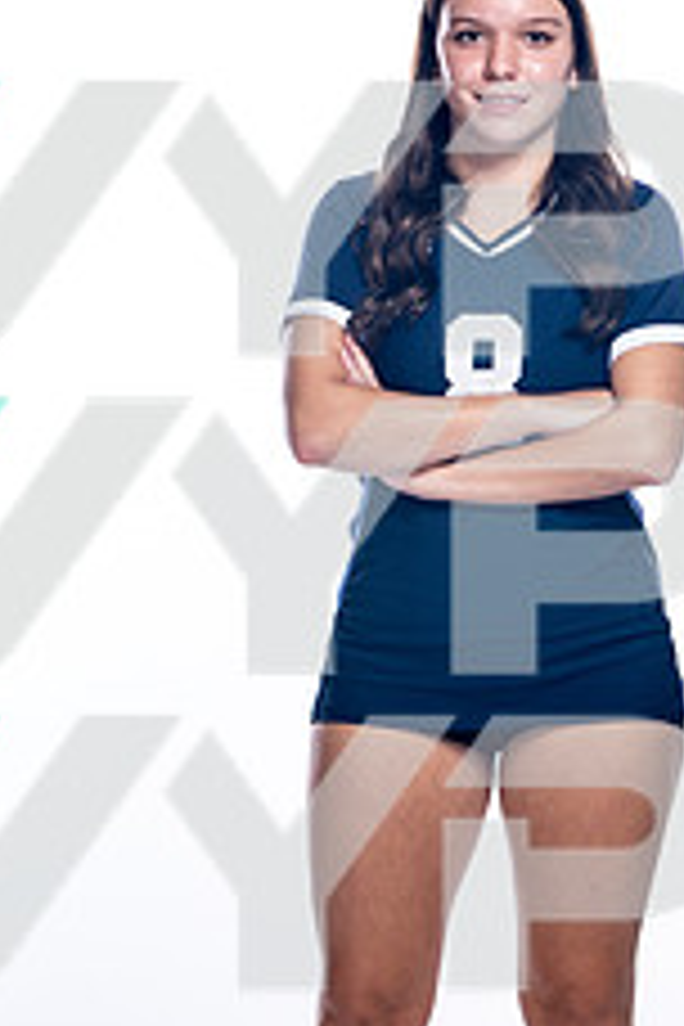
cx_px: 400
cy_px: 540
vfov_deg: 9.7
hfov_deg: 6.4
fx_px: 6070
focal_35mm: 213
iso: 400
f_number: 5.6
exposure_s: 1/250
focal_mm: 108
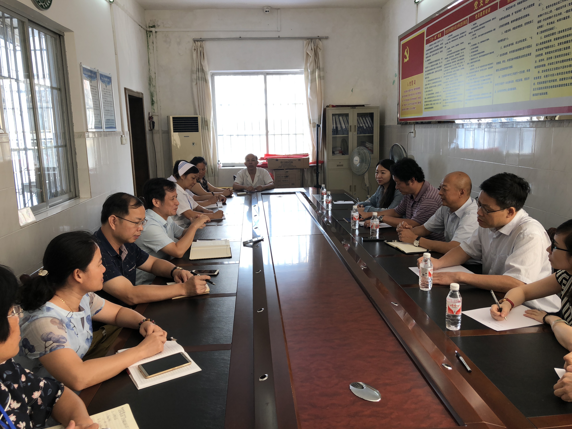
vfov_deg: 49.7
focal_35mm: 28
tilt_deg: -11.7
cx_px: 286
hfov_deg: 63.4
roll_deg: +0.9
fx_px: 463
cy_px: 214
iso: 32
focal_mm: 3.99
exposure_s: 1/100
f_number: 1.8
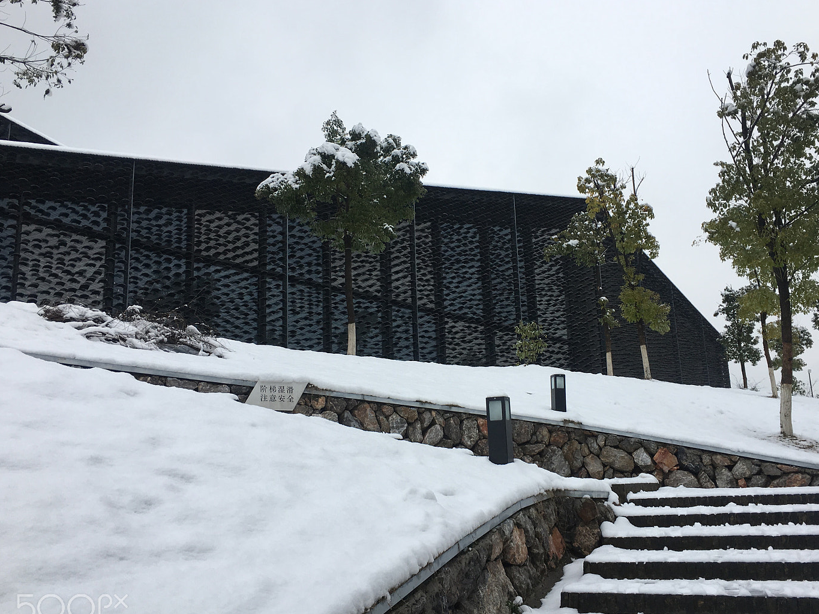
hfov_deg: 53.8
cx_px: 459
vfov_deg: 41.8
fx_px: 804
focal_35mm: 34
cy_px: 327
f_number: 2.2
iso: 25
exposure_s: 1/493
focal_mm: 4.15
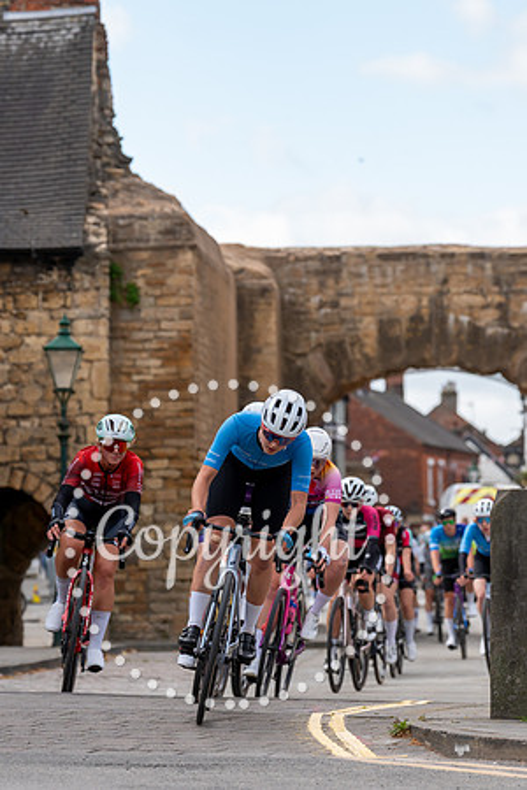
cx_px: 307
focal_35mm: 197
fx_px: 4328
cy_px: 441
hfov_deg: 7.0
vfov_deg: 10.4
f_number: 4
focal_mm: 117
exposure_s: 1/1000
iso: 250
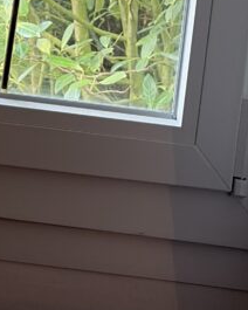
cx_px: 81
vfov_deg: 17.2
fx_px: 899
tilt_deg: +11.5
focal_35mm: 98
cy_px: -186
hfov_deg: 15.7
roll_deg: -7.4
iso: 125
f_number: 1.6
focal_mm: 5.96
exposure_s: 1/50
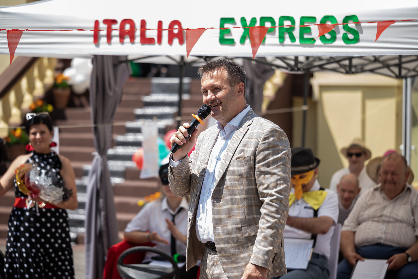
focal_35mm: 116
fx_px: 1347
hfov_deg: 17.6
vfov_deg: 11.8
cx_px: 209
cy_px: 140
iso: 50
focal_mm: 116
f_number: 2.8
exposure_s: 1/500
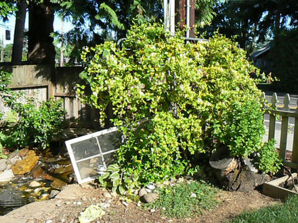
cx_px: 149
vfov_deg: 39.7
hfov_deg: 51.4
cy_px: 112
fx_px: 310
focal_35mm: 36
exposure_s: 1/1300
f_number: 8
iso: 800
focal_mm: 6
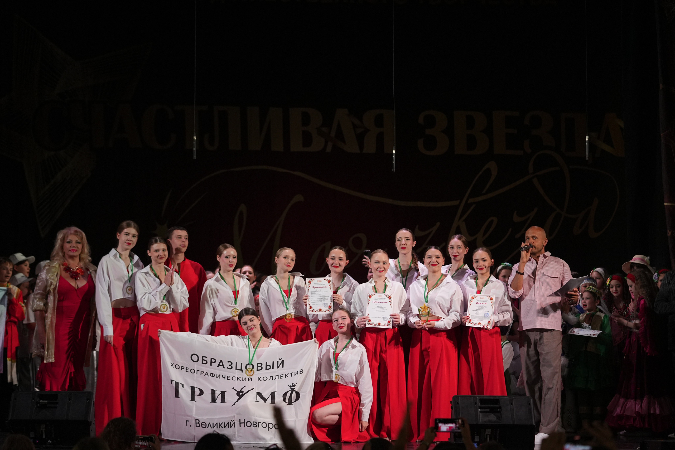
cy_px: 225
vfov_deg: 14.7
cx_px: 338
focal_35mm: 93
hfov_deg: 21.9
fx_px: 1744
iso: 1600
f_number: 2.8
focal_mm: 93
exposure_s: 1/250
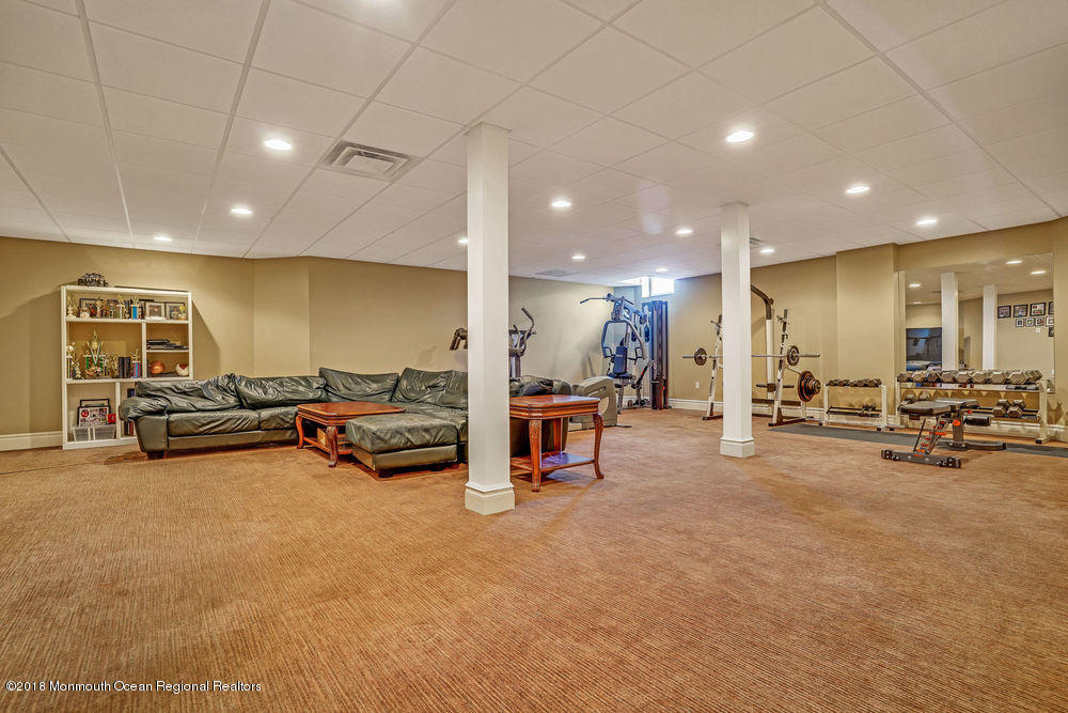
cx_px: 534
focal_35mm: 17
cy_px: 356
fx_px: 504
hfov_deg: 93.3
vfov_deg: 70.5
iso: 400
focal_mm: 17
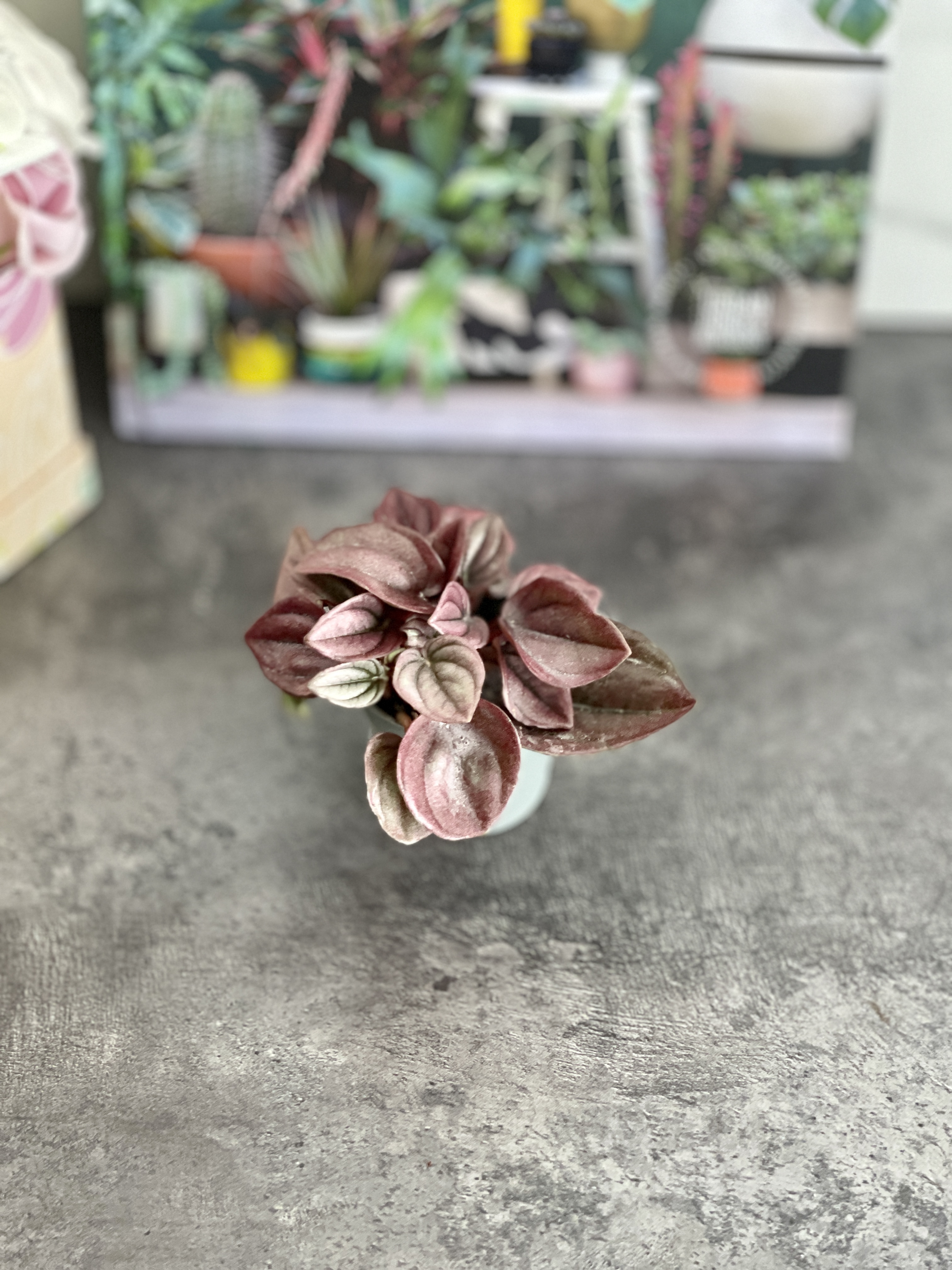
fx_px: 2347
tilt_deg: -43.4
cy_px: 635
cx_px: 476
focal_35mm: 64
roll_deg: +0.1
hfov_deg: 22.9
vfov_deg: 30.3
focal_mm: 7.5
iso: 250
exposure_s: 1/101
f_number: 2.2
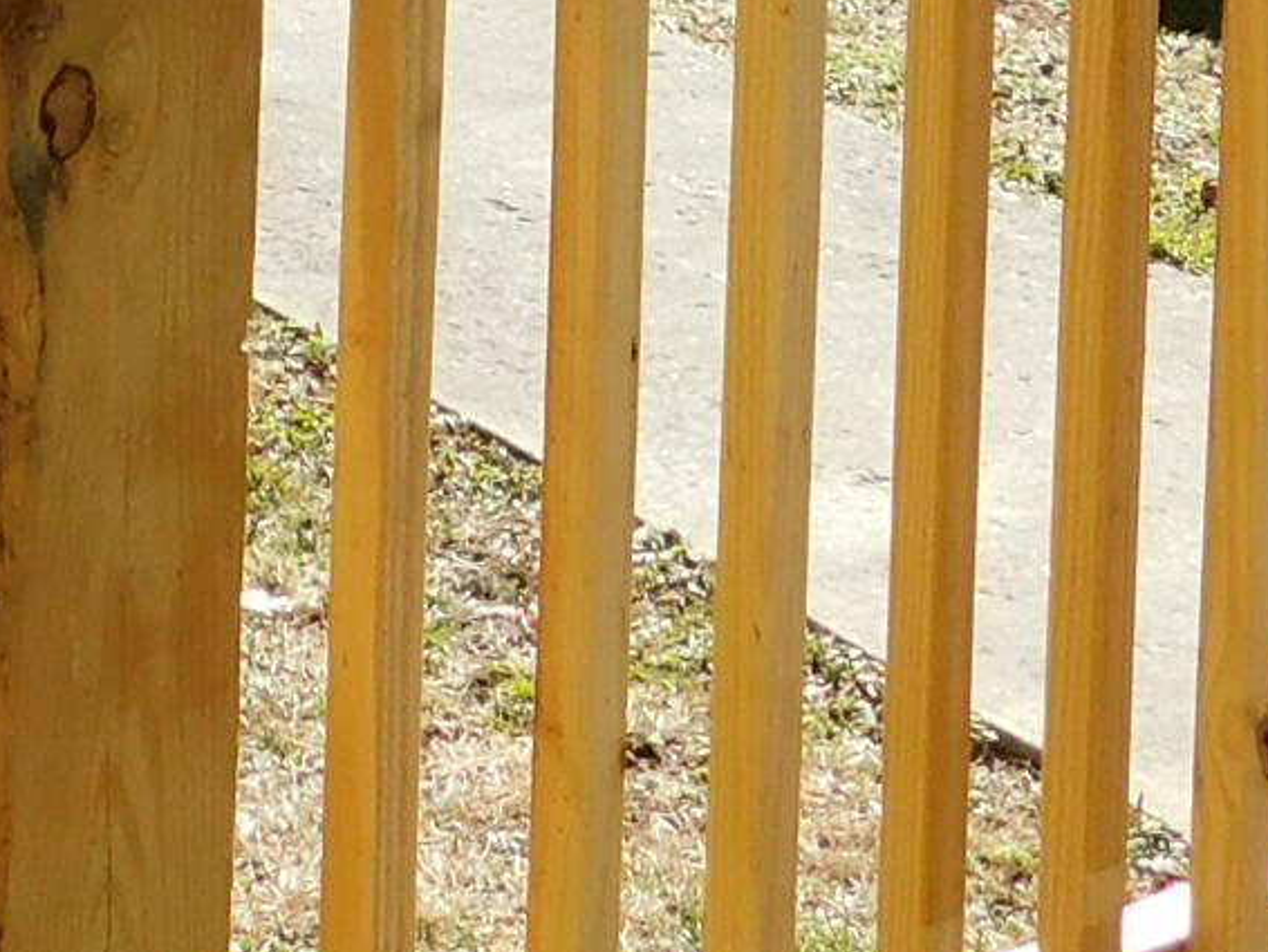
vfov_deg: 8.5
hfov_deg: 12.2
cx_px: -213
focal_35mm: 159
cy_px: -1369
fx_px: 5827
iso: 125
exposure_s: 1/640
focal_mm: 5.3
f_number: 3.2
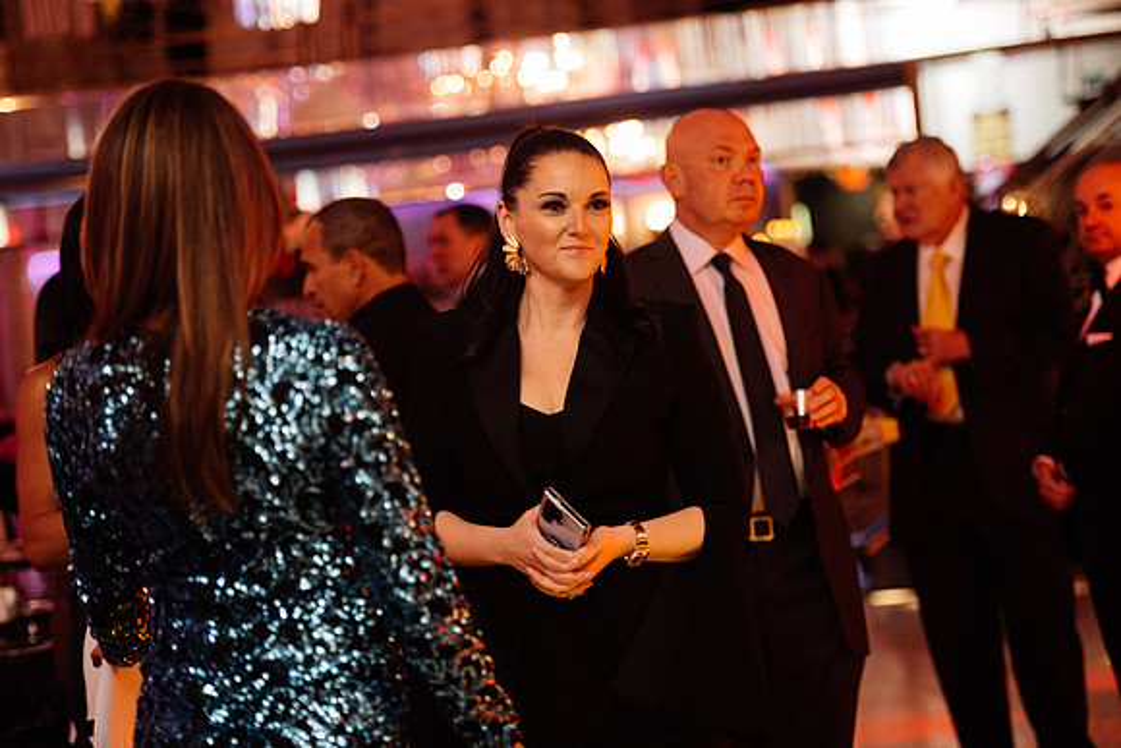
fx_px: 3177
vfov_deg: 13.4
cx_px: 560
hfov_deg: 20.0
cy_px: 374
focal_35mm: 102
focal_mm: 102
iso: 2500
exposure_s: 1/200
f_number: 2.8
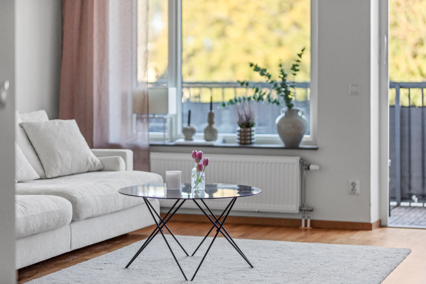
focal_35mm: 85
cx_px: 213
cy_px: 142
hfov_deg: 23.9
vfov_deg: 16.1
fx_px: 1006
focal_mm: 85
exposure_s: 1/1000
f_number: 1.4
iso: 100
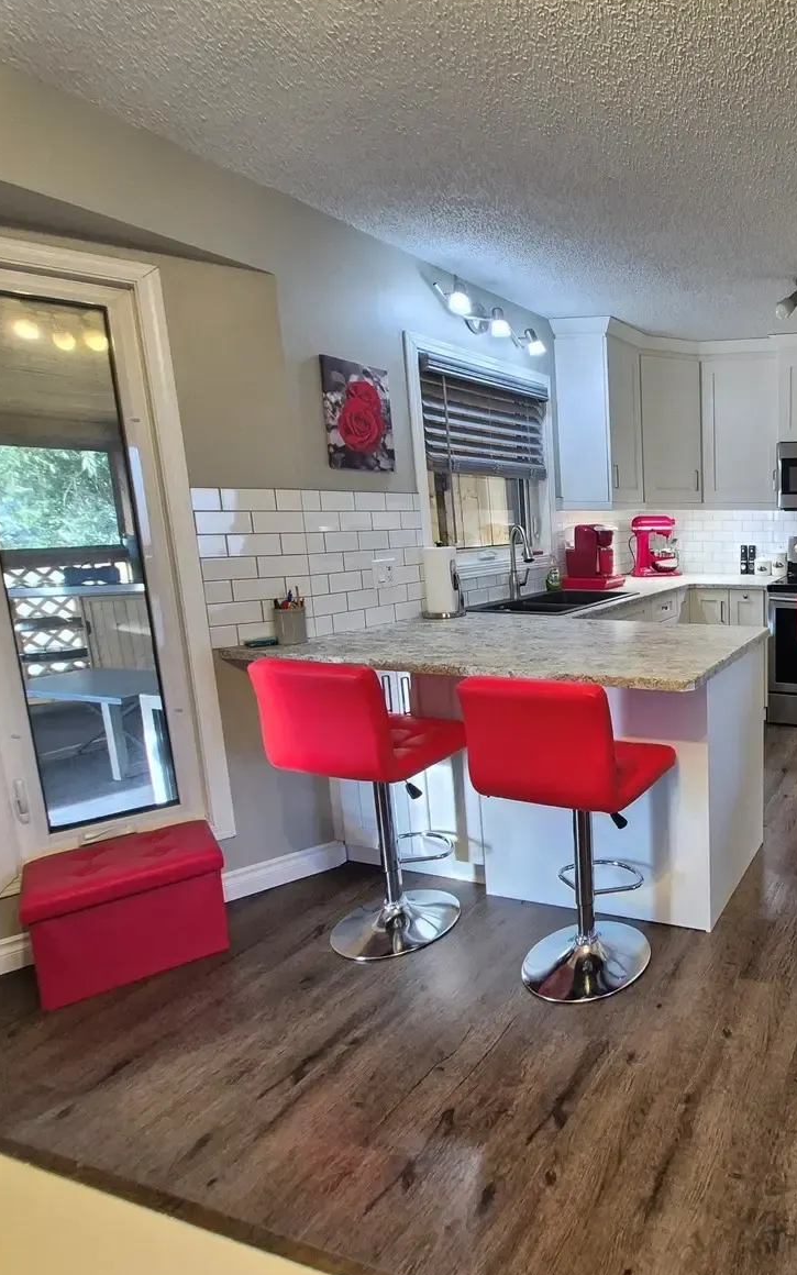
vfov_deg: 88.0
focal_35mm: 19
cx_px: 767
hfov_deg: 51.9
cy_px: 628
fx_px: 660
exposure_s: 1/60
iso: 320
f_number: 2.2
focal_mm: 1.74
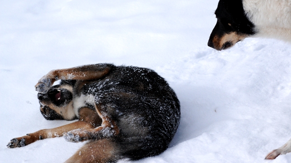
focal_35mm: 126
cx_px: 145
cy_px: 75
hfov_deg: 17.0
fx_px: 972
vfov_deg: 9.6
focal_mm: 80
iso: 800
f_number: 9
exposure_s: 1/1250
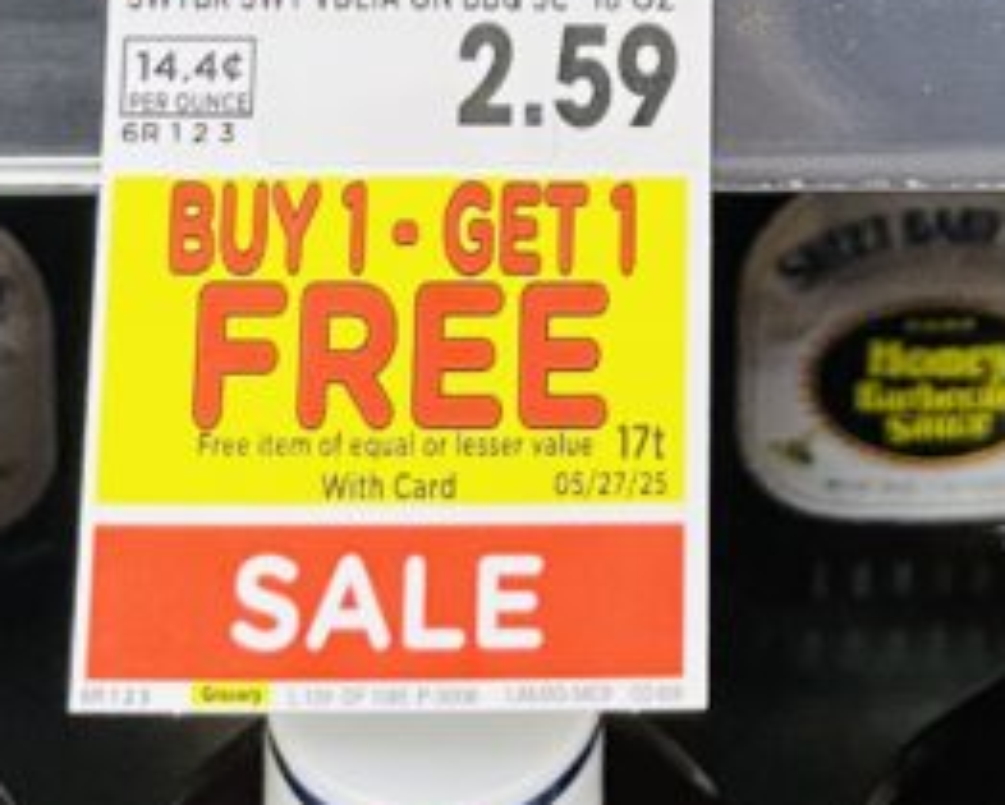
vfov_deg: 13.0
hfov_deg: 19.3
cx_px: 675
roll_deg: -0.6
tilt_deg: -19.0
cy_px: -916
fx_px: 2947
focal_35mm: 99
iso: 160
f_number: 1.6
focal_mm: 4.2
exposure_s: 1/60
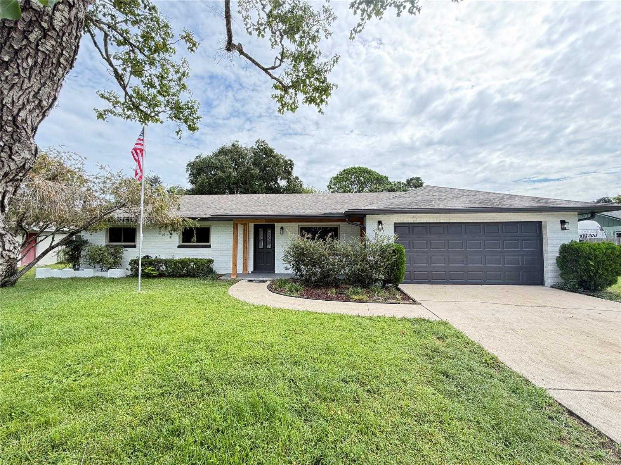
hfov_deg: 102.1
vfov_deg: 85.7
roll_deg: +0.1
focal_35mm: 14
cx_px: 310
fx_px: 251
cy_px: 232
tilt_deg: +2.5
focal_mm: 2.22
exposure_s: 1/308
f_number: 2.2
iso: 50
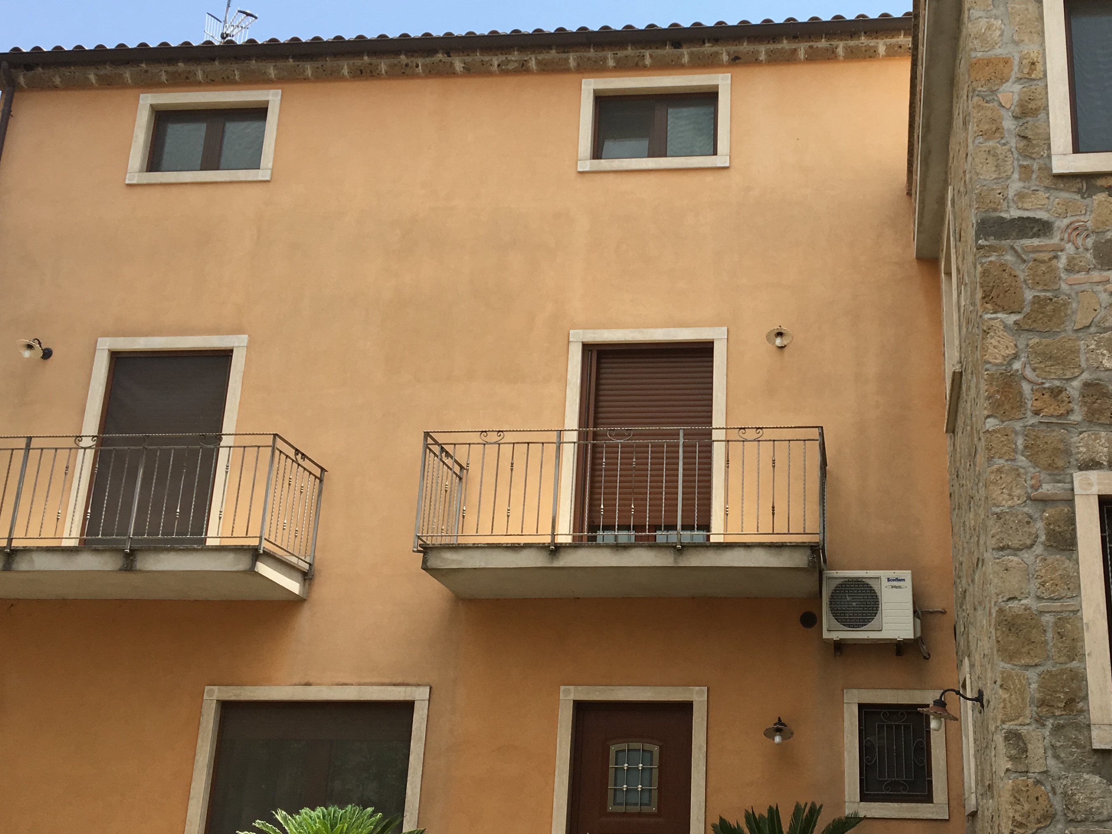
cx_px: 715
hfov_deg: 43.4
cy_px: 395
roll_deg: -1.3
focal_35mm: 43
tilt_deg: +19.6
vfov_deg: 33.6
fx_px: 1381
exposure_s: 1/1099
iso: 25
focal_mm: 4.15
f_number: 2.2
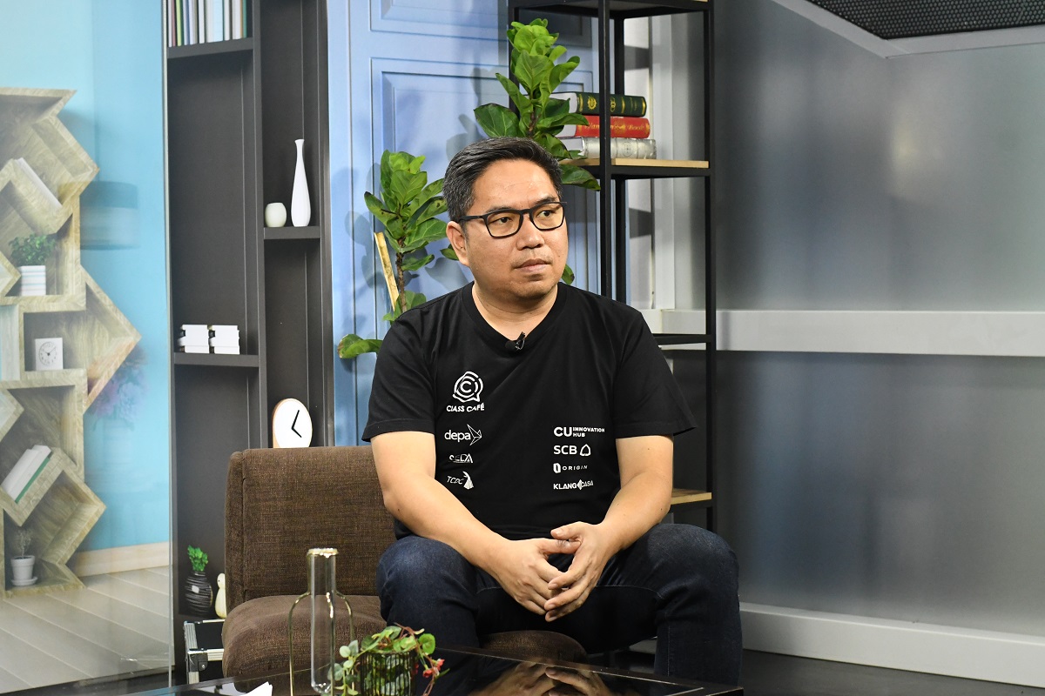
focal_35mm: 75
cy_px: 348
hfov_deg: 27.0
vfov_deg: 18.2
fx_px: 2177
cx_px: 522
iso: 4000
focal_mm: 50
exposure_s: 1/250
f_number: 5.6
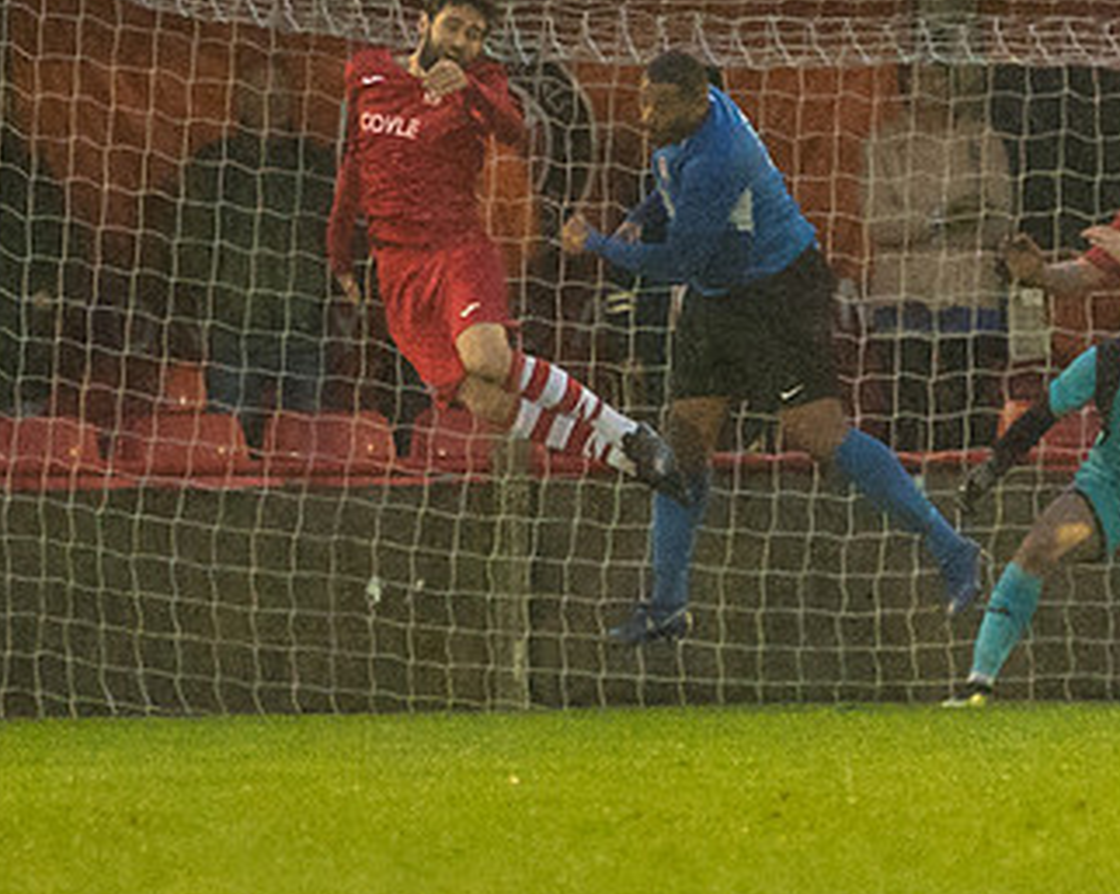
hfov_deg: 1.8
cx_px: 1208
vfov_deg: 1.4
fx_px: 35502
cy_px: 247
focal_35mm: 1072
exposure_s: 1/1000
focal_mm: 200
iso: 5000
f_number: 2.8
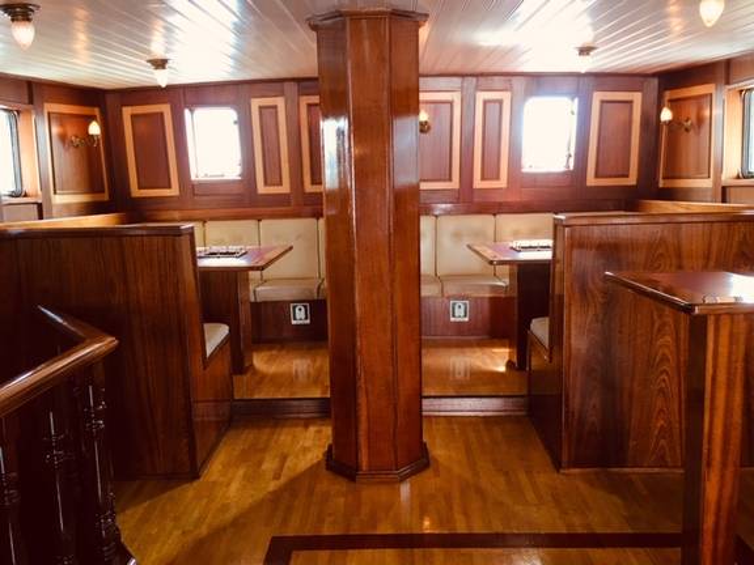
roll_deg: -0.3
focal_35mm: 29
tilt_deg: -7.9
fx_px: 632
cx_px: 377
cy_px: 282
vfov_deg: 48.2
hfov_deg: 61.7
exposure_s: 1/33
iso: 64
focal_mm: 4.15
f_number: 2.2
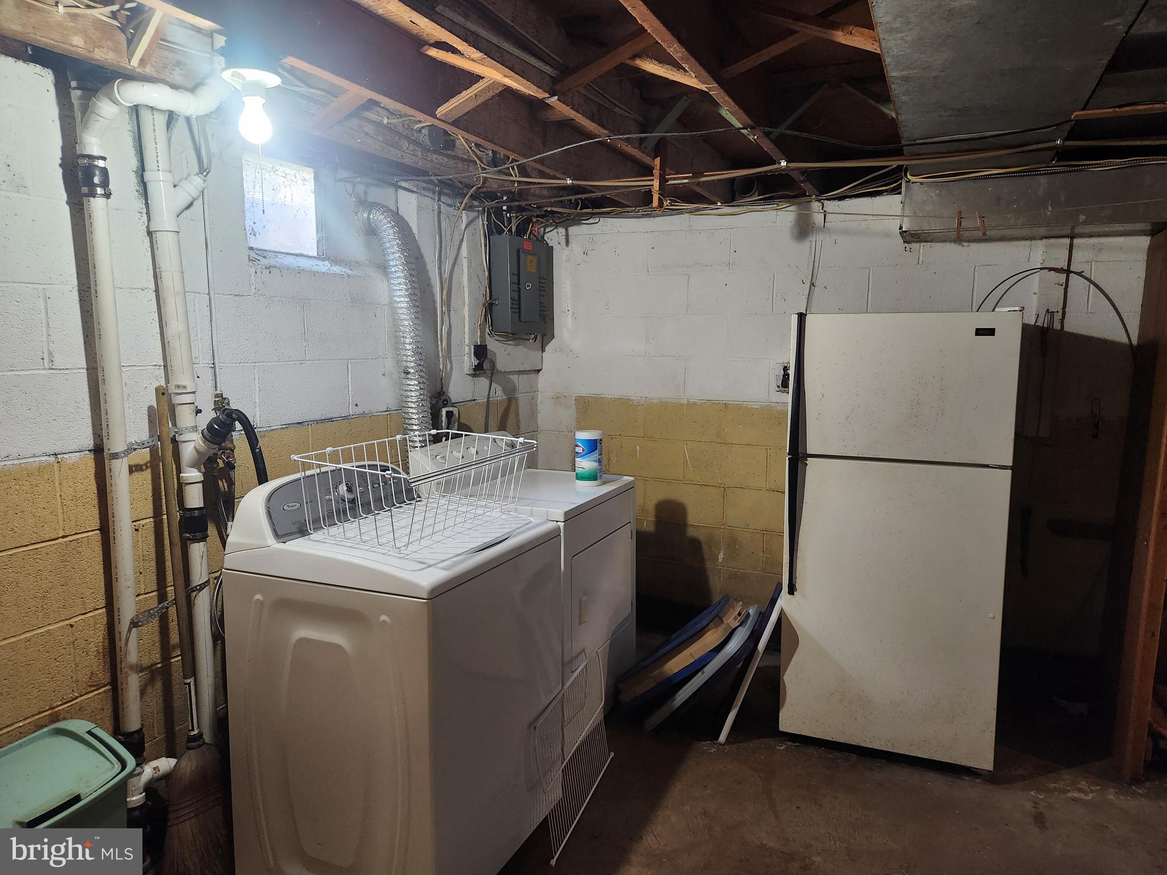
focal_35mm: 23
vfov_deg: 58.9
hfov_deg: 73.9
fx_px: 775
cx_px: 584
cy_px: 438
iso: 400
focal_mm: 5.4
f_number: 1.8
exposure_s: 1/120
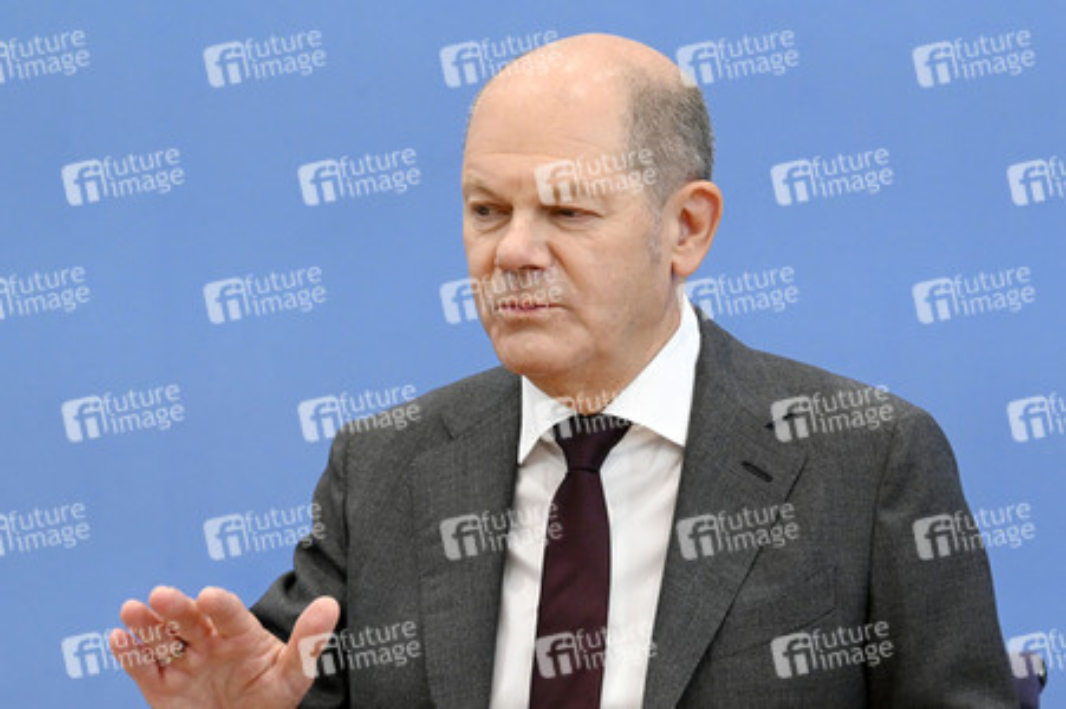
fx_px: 3018
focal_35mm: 102
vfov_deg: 13.4
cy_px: 354
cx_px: 533
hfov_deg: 20.0
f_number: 6.3
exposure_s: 1/640
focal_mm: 102
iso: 5000
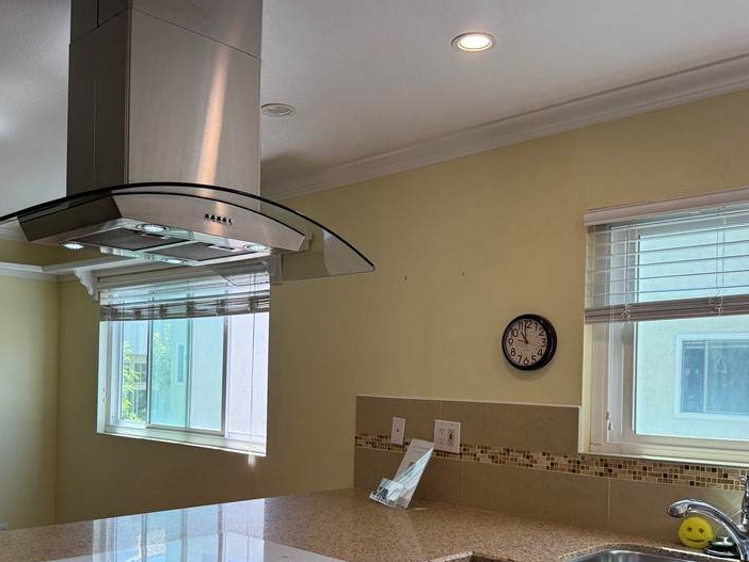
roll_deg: -1.8
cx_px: 322
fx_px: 758
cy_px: 378
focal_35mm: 35
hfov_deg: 52.4
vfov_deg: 40.2
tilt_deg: +0.5
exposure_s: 1/263
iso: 80
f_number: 1.78
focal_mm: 6.76
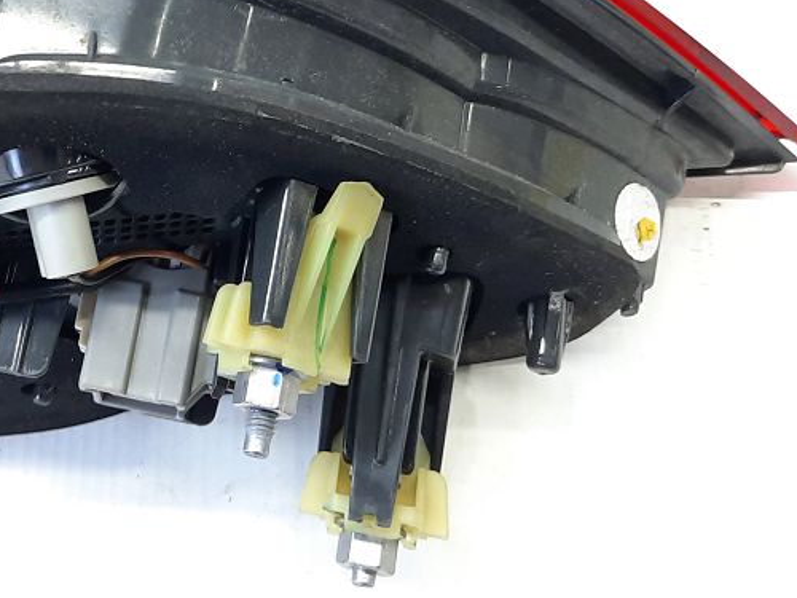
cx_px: 110
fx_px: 1381
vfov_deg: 23.5
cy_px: 21
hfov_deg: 31.0
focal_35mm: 60
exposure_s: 1/50
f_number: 2
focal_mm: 4.6
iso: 160
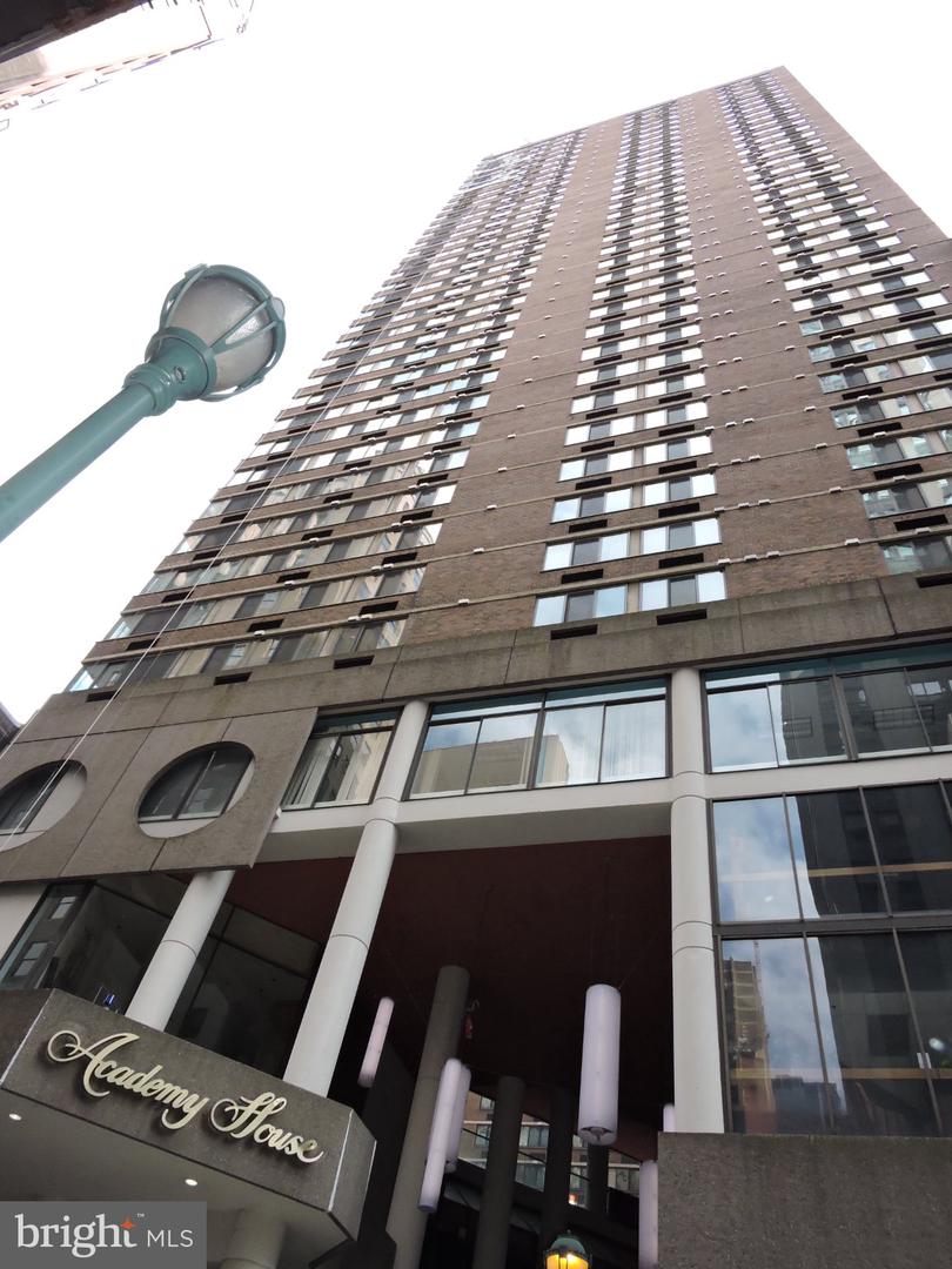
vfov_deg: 71.6
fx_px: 880
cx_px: 476
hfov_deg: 56.8
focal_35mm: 24
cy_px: 634
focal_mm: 4.3
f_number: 3.3
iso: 320
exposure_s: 1/640
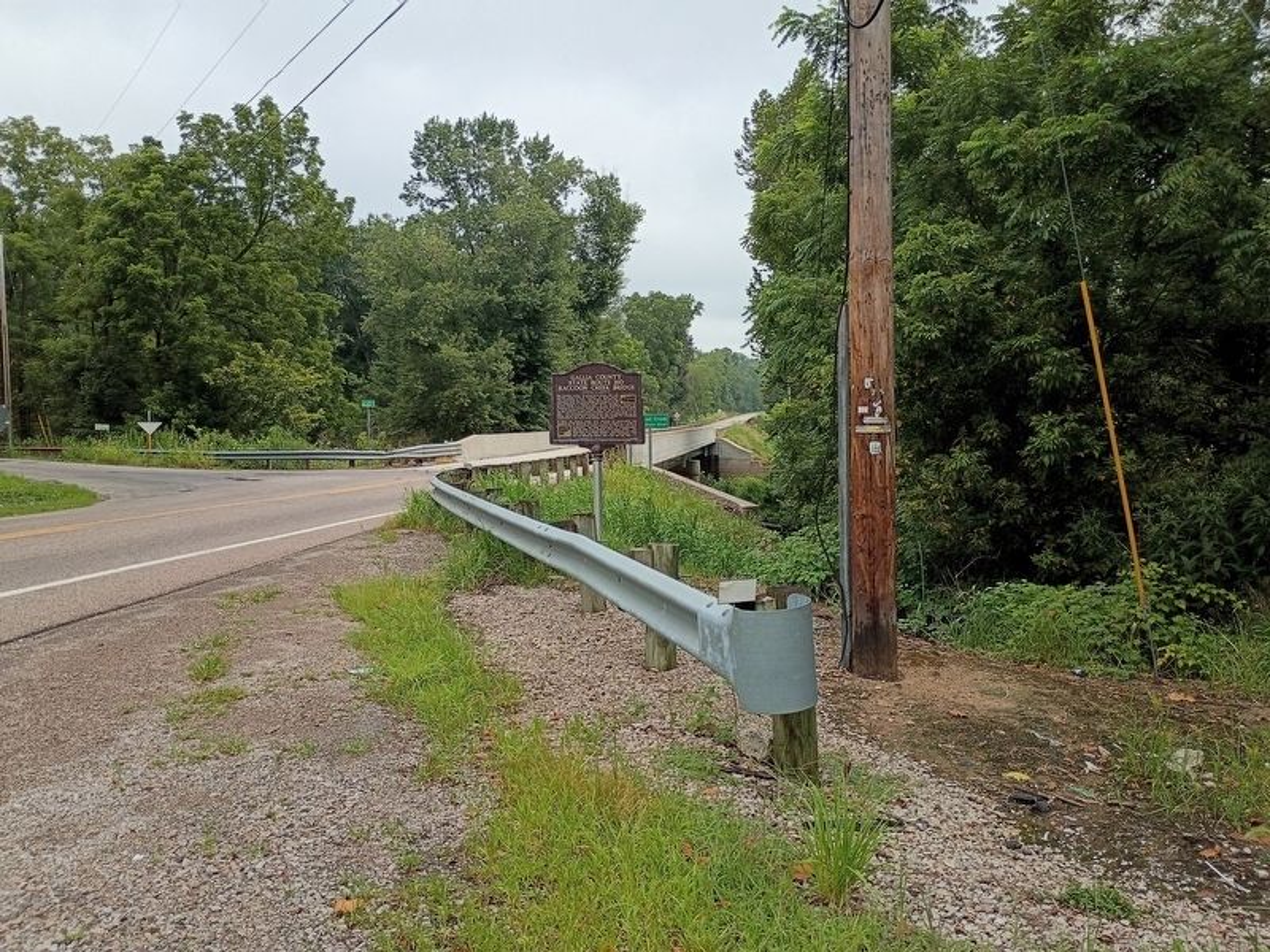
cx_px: 635
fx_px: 1064
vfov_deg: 48.2
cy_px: 476
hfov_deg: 61.7
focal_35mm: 29
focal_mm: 4.27
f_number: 1.8
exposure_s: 1/704
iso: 100
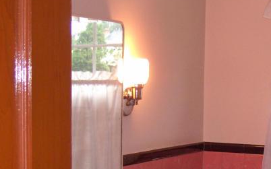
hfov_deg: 19.6
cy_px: 195
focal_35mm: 105
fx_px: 775
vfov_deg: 12.2
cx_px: 219
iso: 132
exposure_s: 1/60
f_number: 2.8
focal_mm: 8
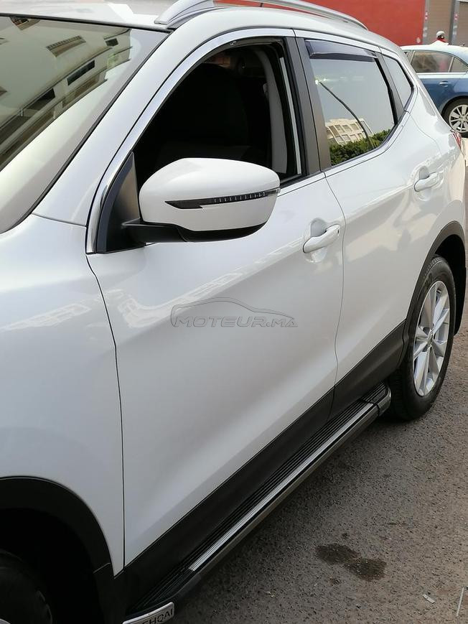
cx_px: 234
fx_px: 919
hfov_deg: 28.6
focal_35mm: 51
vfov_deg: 37.5
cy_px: 312
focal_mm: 5.3
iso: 50
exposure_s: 1/387
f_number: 1.8
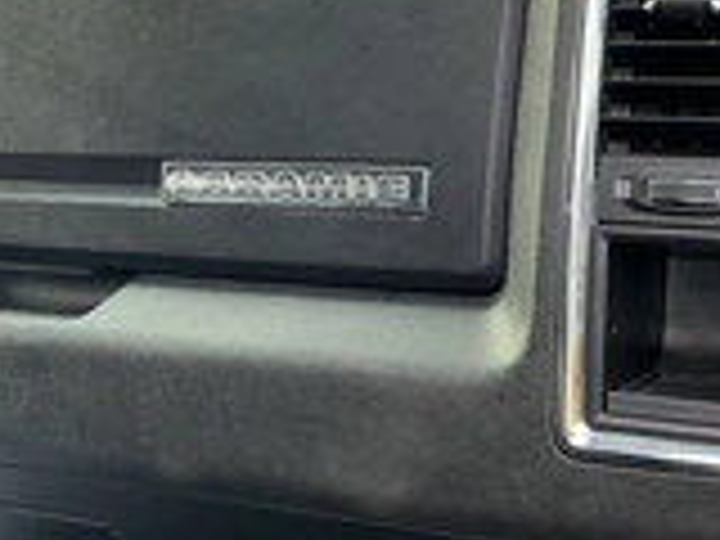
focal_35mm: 70
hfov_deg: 27.3
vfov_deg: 20.9
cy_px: 180
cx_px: 162
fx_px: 1456
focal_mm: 3
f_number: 1.8
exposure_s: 1/122
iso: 40
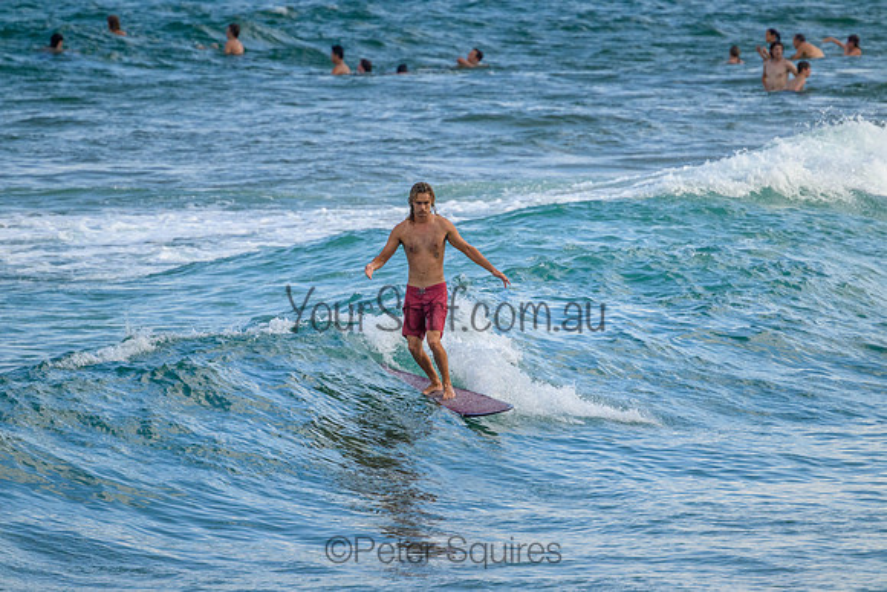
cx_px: 444
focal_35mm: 800
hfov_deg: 2.6
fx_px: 19715
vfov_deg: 1.7
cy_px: 296
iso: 1800
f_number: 11
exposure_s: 1/2000
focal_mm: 800
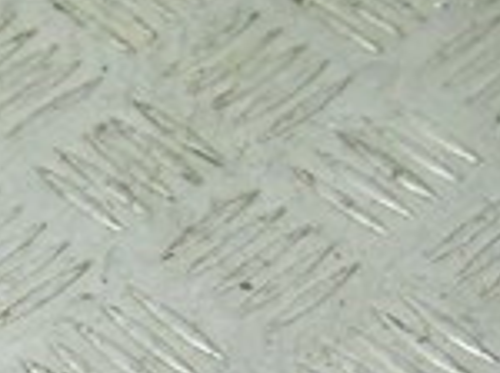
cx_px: 27
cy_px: 566
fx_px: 2524
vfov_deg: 8.3
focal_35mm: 175
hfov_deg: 11.2
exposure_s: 1/30
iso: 200
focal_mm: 6.72
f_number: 3.1
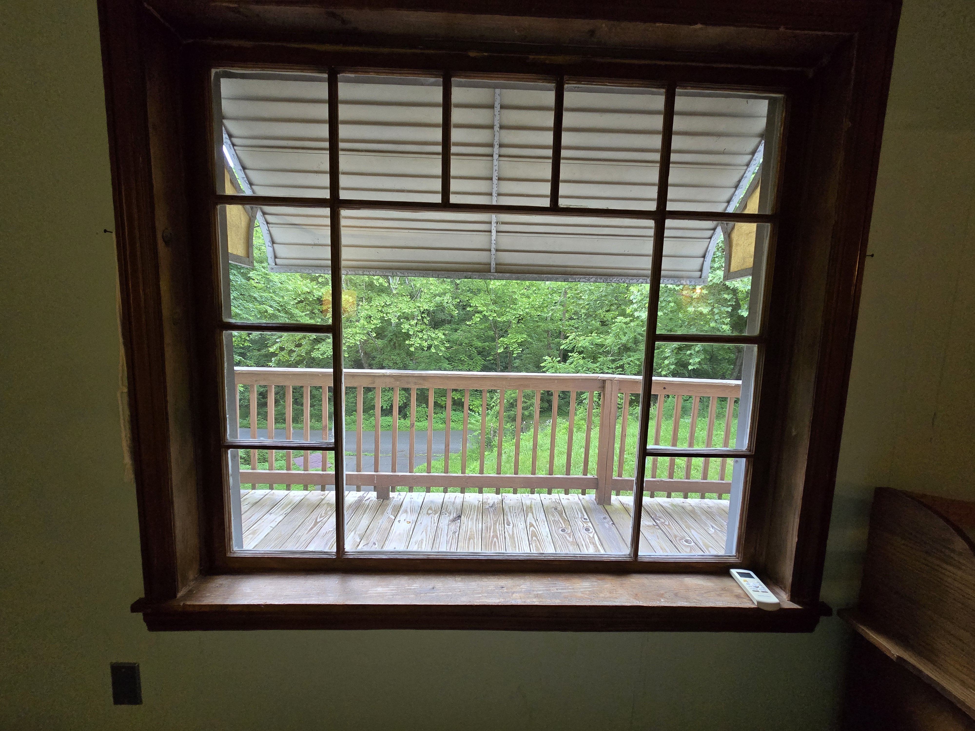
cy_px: 366
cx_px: 488
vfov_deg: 89.9
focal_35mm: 13
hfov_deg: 106.2
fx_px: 366
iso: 500
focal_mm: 2.2
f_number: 2.2
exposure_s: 1/60
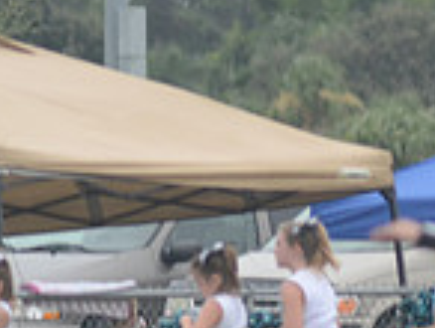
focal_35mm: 1311
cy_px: 322
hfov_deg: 1.5
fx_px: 16502
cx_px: 399
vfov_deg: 1.1
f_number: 5.6
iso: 400
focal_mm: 230
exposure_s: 1/800
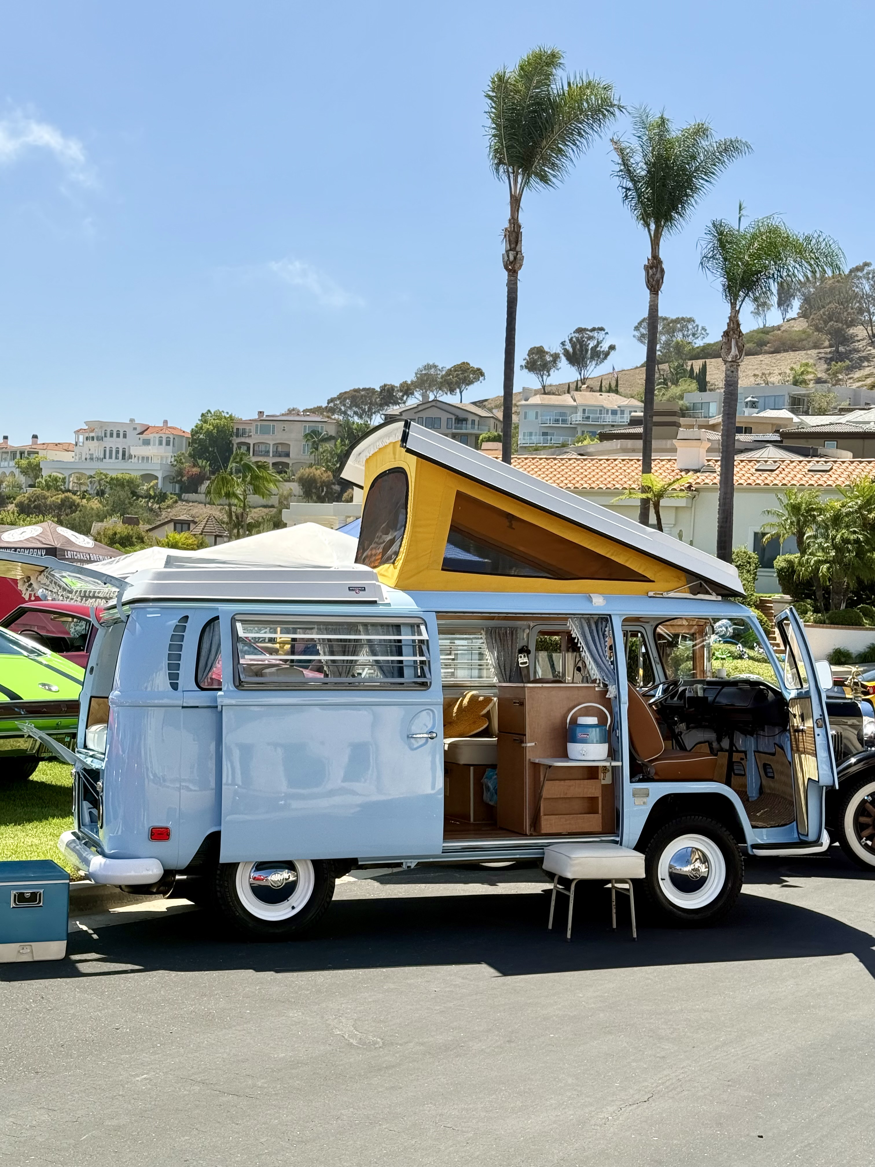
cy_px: 584
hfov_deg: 30.3
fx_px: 1618
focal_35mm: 48
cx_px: 438
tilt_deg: +0.0
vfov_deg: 39.7
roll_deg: -3.0
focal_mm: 6.76
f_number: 1.78
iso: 100
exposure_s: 1/1041
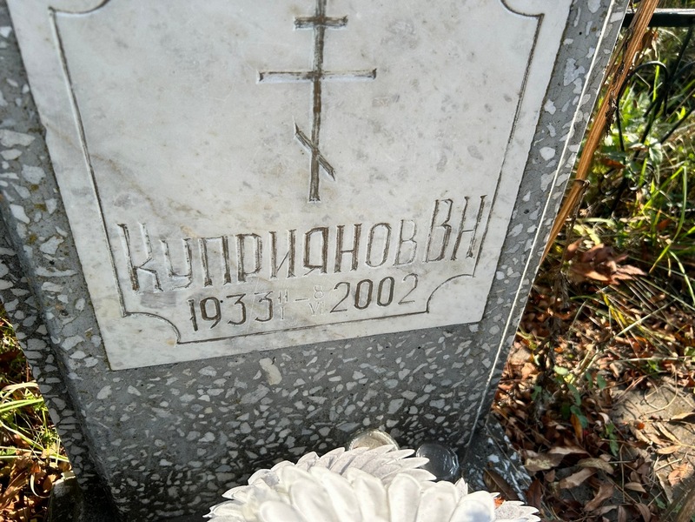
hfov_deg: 67.3
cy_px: 261
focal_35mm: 26
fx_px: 522
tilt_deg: -37.8
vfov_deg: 53.1
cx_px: 348
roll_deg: -2.8
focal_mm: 5.7
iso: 50
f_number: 1.5
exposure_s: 1/1412
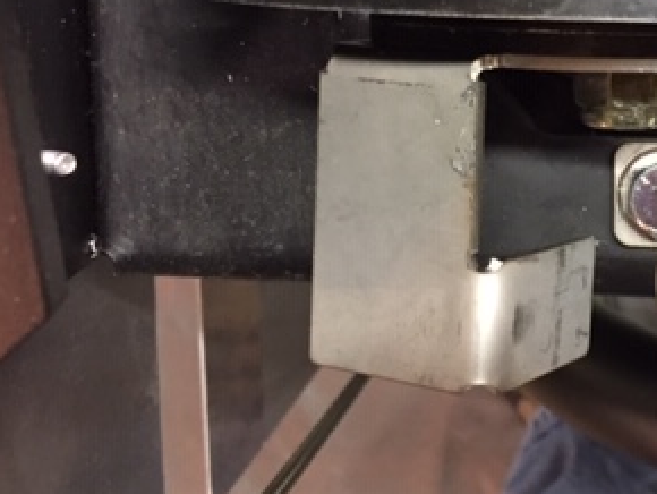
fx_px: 1216
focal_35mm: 64
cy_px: 116
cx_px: 684
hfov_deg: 28.1
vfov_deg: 22.7
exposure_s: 1/20
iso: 250
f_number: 2.2
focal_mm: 4.15
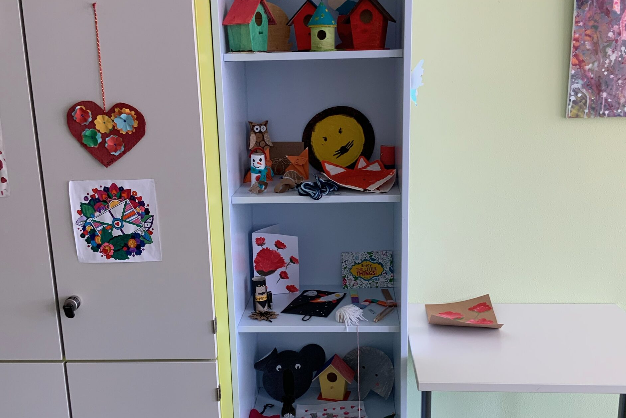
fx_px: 713
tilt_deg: -14.5
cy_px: 241
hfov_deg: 47.4
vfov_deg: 32.6
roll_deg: +2.4
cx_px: 314
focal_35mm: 41
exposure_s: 1/60
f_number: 1.8
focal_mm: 3
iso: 32
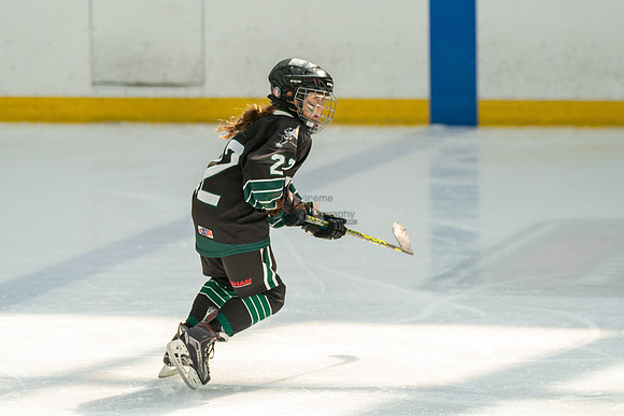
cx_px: 249
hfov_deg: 8.2
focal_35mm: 252
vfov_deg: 5.4
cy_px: 118
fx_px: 4373
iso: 1600
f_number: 3.5
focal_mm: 176
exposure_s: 1/2500
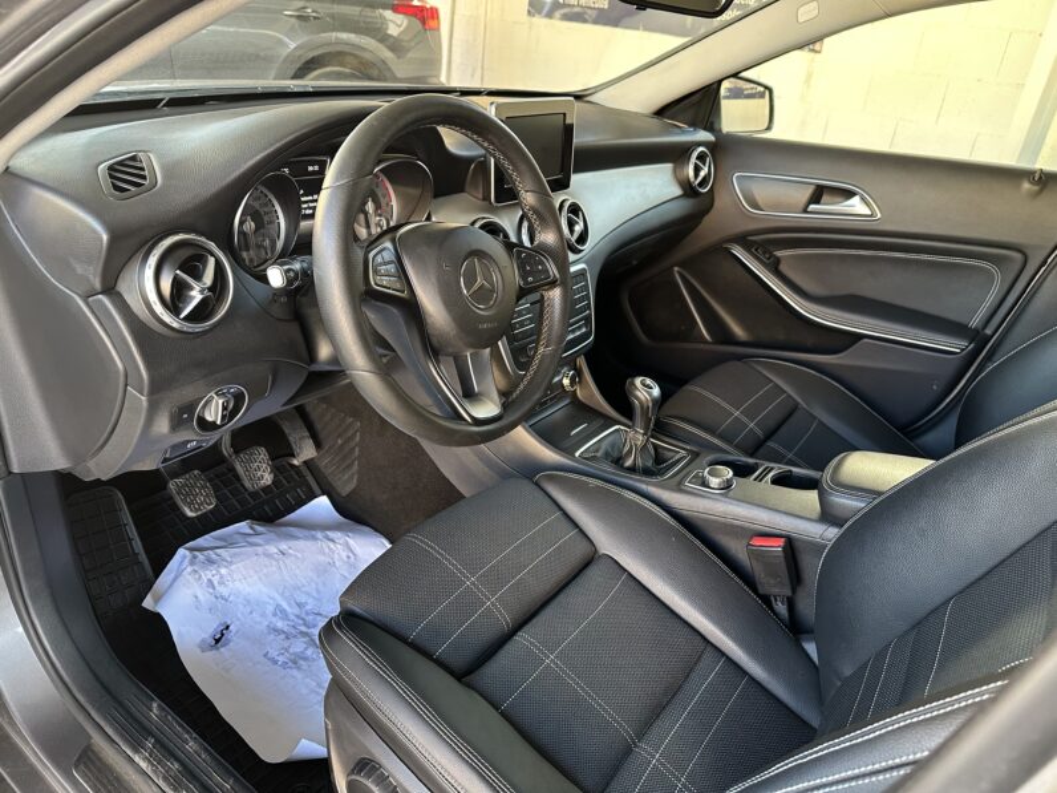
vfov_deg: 56.8
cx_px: 528
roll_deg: -5.8
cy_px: 396
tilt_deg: -26.3
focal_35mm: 24
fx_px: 733
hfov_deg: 71.6
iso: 320
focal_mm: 6.86
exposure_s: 1/60
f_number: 1.78
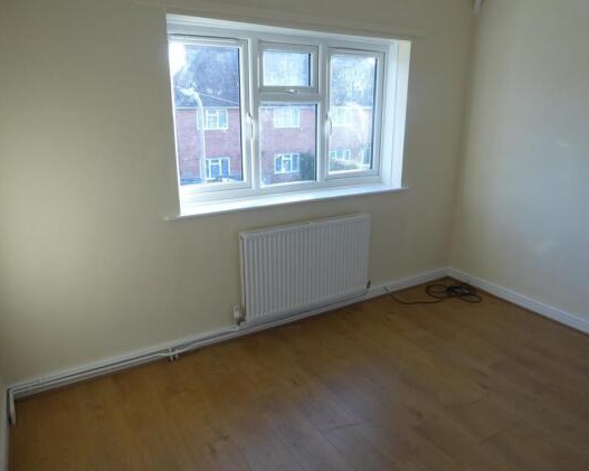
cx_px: 314
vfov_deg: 53.1
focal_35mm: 27
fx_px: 470
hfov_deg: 64.0
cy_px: 243
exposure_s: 1/60
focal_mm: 4.3
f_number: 3.3
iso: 125
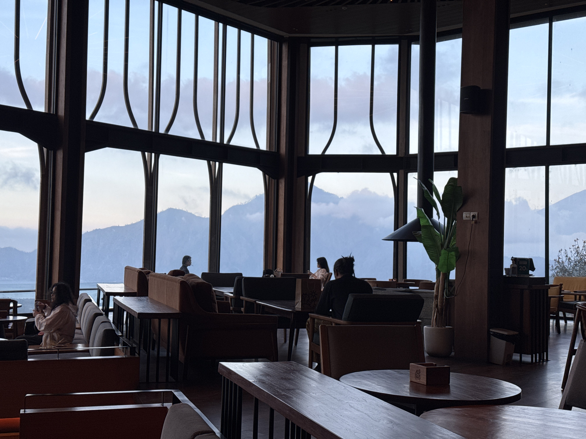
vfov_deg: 30.3
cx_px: 293
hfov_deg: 39.7
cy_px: 220
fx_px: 813
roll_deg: -1.6
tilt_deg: +2.5
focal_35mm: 48
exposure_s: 1/383
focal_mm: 6.76
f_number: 1.78
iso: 64
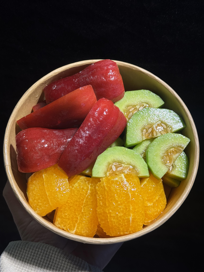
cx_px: 102
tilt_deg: -38.5
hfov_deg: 30.3
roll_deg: -1.1
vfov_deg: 39.7
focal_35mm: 48
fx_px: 377
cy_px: 136
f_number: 1.78
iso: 64
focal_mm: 6.76
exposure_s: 1/593
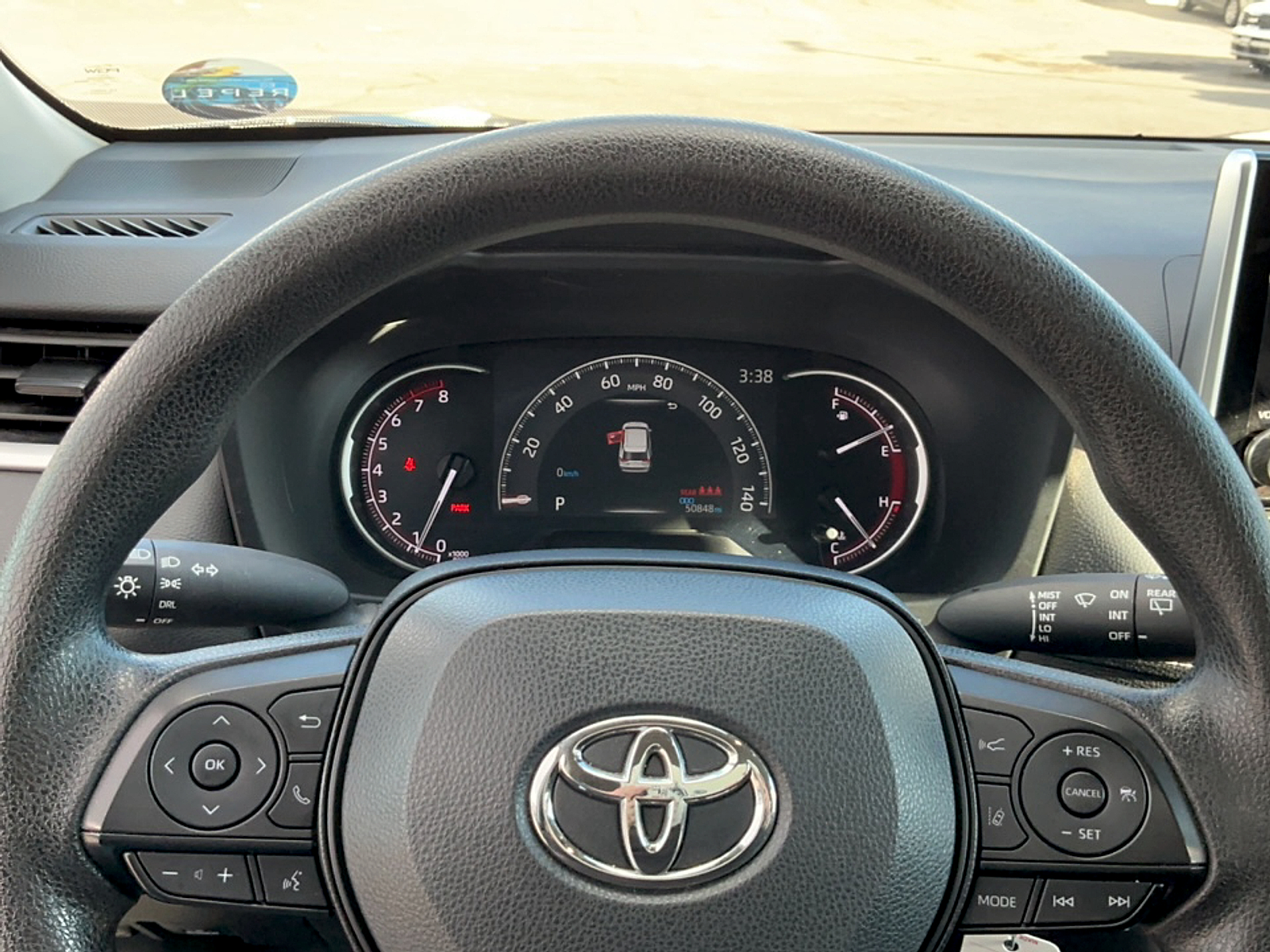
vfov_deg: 46.8
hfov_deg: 60.0
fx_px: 1101
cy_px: 476
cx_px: 635
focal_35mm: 30
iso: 80
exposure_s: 1/120
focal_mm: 3
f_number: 1.8
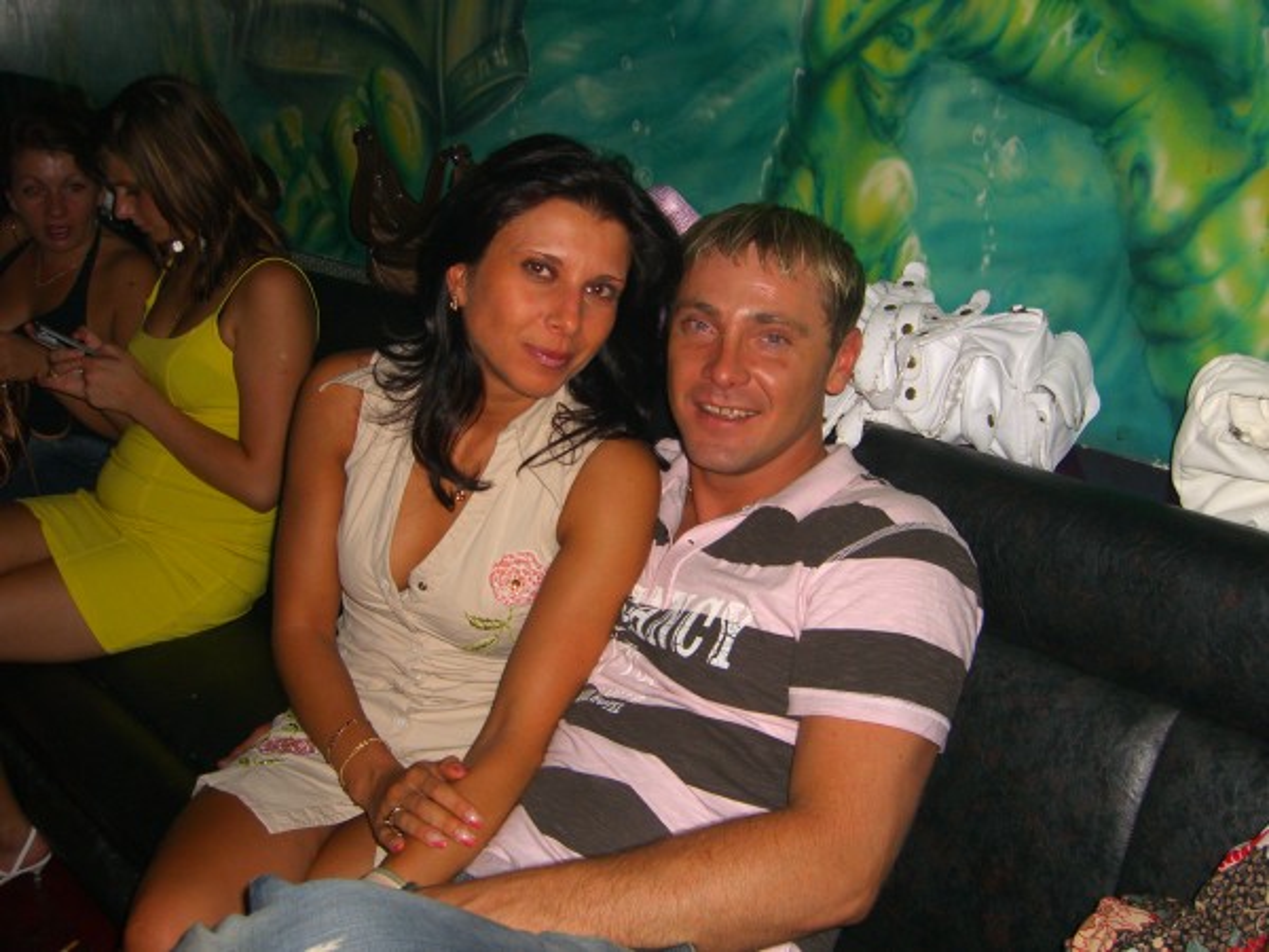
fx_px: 1393
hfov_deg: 49.0
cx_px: 634
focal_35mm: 38
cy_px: 476
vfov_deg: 37.7
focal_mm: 7.9
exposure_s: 1/60
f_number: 2.8
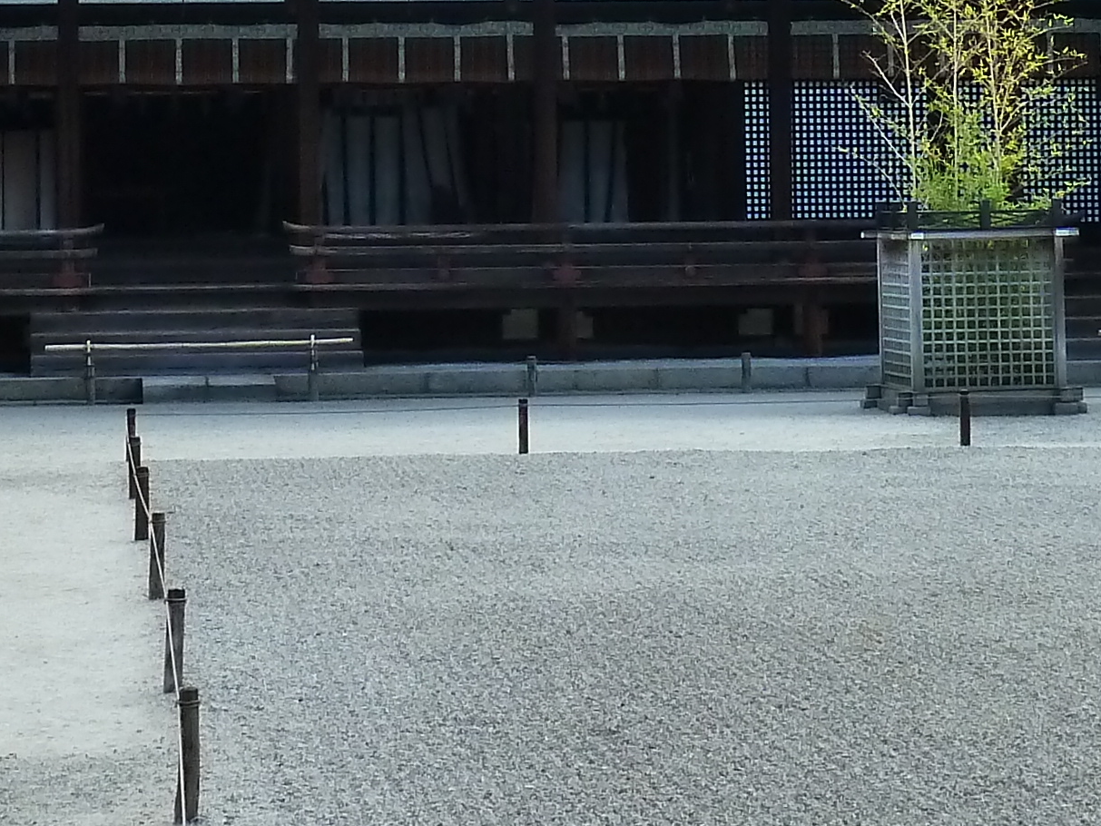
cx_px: 477
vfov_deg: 12.0
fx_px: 3881
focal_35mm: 122
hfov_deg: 16.1
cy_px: -86
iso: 200
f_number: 4
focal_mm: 6.1
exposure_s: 1/250
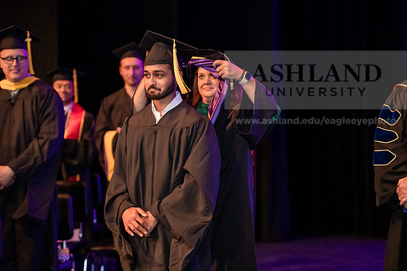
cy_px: 136
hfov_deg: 21.5
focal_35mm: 95
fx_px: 1074
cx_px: 204
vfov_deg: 14.4
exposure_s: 1/200
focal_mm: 95
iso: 3200
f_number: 3.2
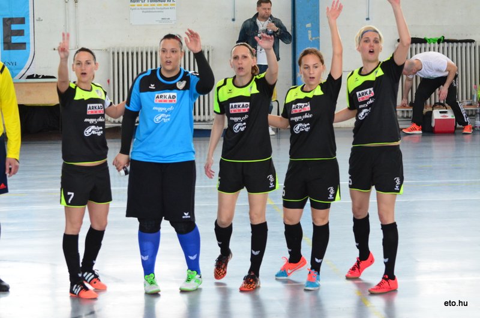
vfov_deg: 10.6
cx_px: 240
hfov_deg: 15.9
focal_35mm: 129
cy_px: 159
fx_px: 1717
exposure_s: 1/400
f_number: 4.5
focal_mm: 86
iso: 2500
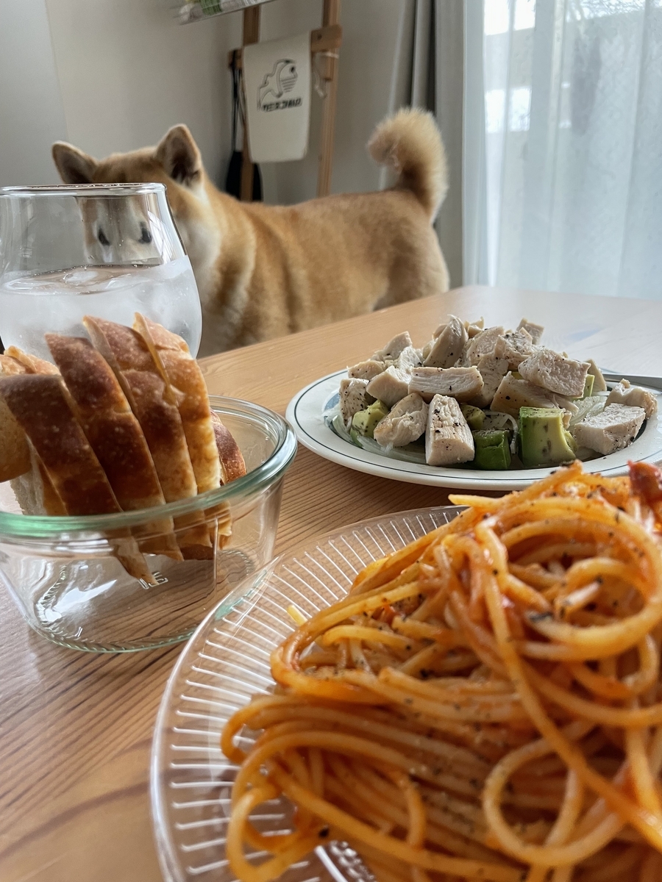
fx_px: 663
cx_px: 331
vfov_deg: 67.3
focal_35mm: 26
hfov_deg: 53.1
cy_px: 441
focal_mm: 4.2
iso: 125
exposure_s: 1/89
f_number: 1.6
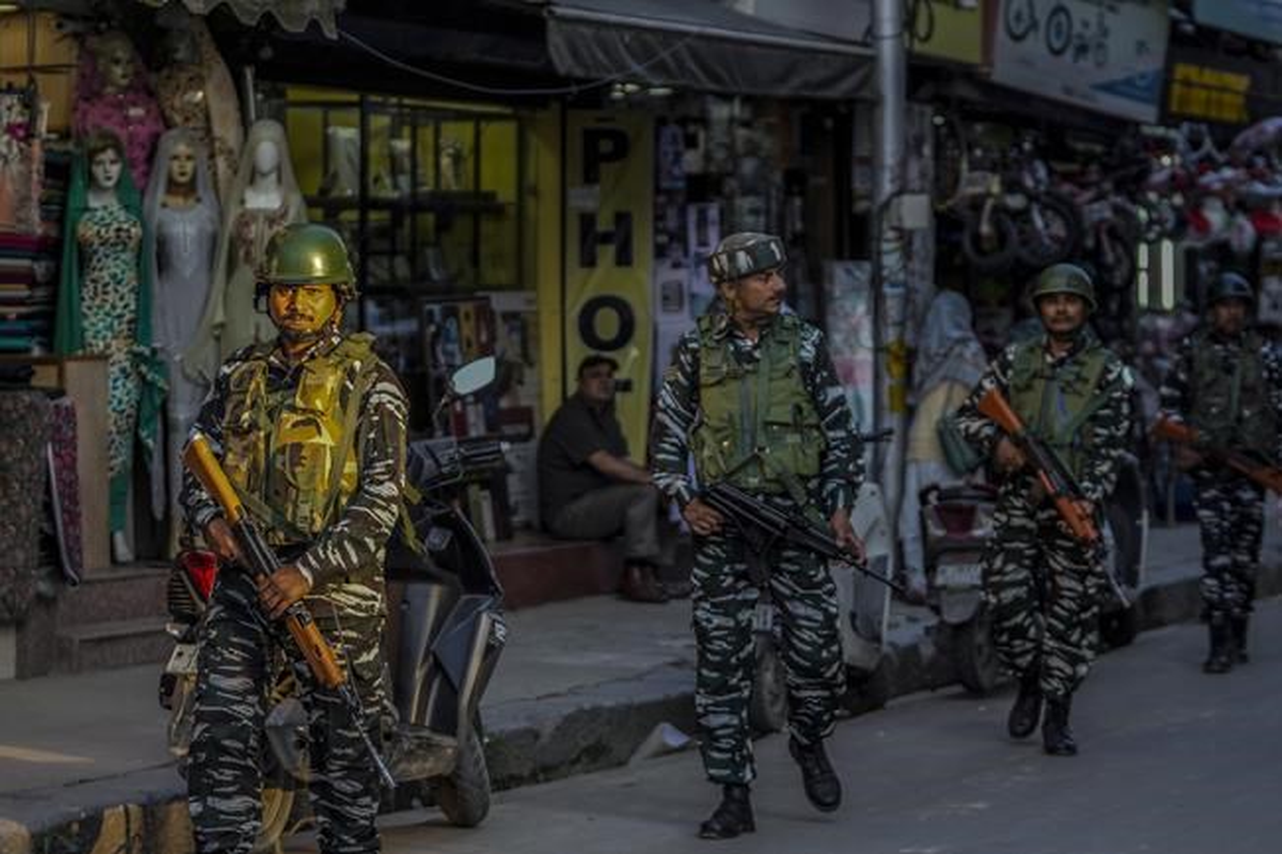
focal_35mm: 118
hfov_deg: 17.4
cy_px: 427
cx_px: 641
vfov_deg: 11.6
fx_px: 4201
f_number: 2.8
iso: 400
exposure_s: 1/320
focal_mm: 79
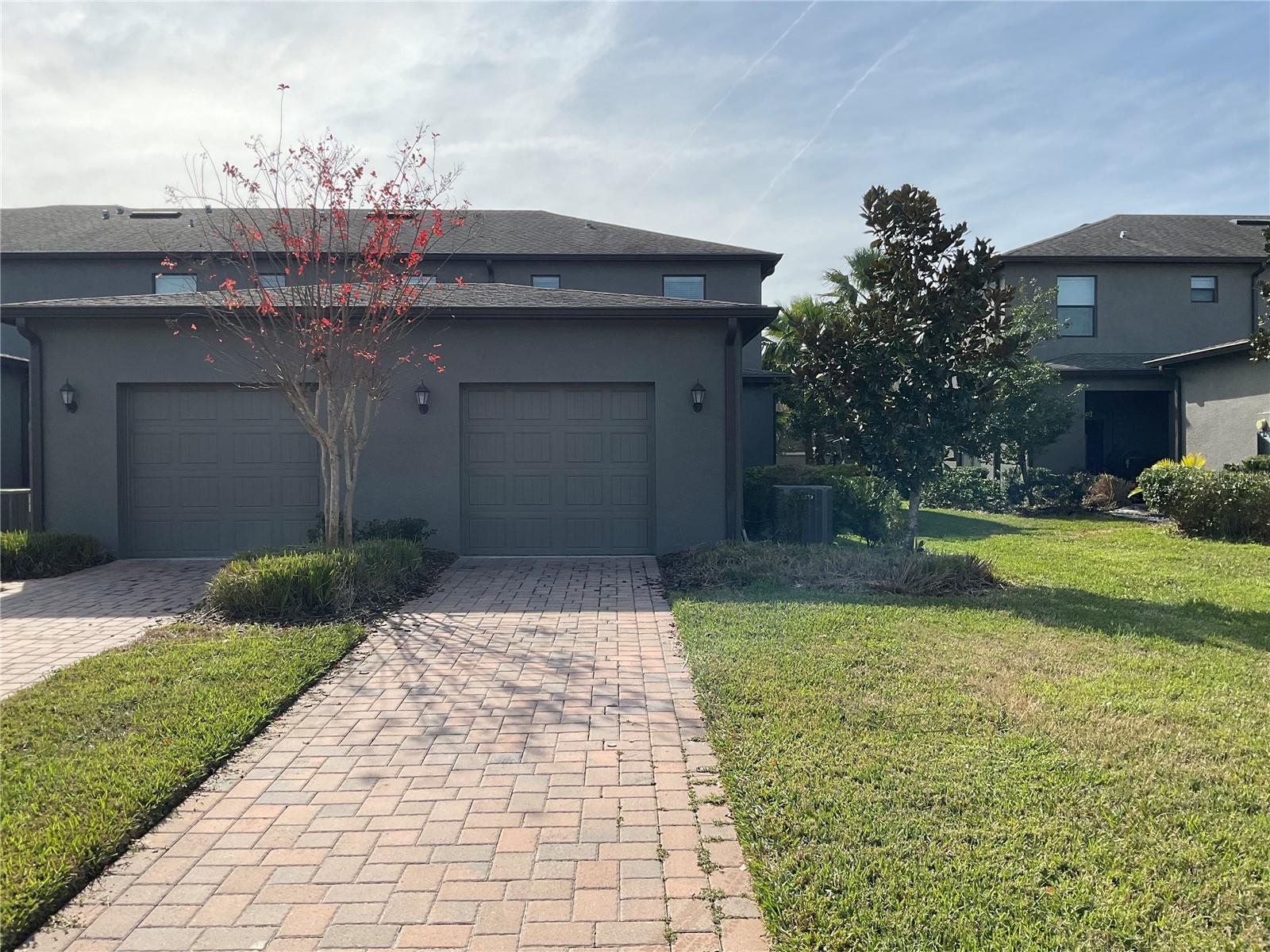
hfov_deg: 61.7
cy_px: 476
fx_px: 1064
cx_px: 635
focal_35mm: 29
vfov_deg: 48.2
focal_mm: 3
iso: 16
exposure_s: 1/2320
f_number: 1.8
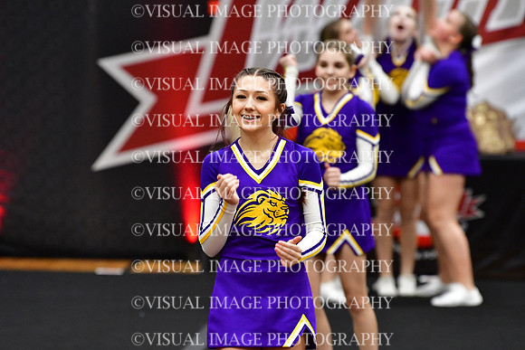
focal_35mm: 300
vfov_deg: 4.6
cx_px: 262
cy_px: 175
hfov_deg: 6.9
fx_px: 4376
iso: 5000
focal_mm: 200
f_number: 3.5
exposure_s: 1/500
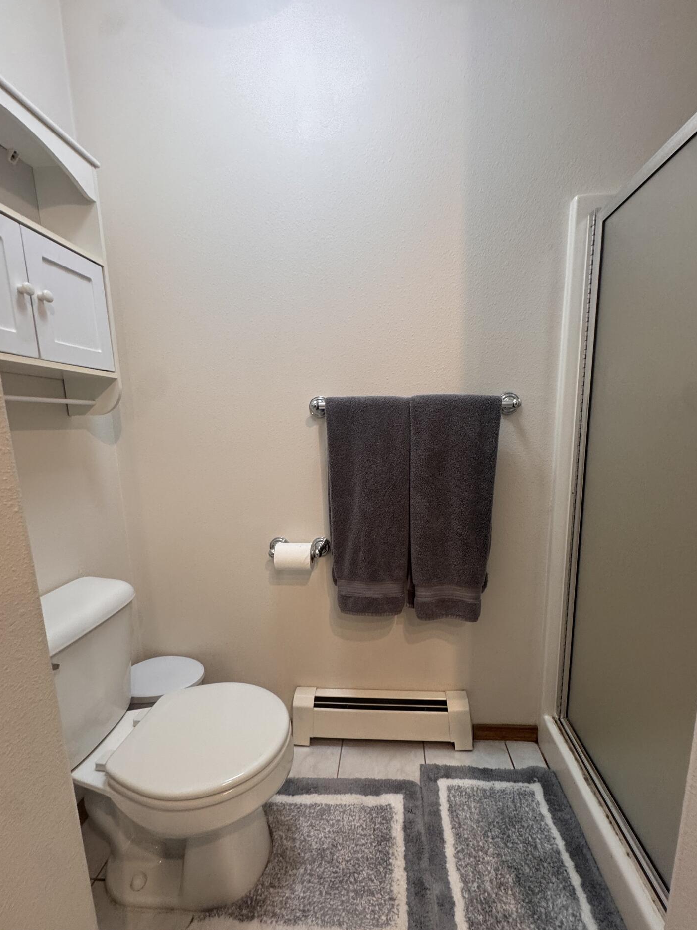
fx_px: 403
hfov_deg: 81.7
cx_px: 363
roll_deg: +1.4
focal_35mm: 15
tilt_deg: -8.4
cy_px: 495
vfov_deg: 98.0
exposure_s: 1/60
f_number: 2.2
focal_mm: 2.22
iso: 200
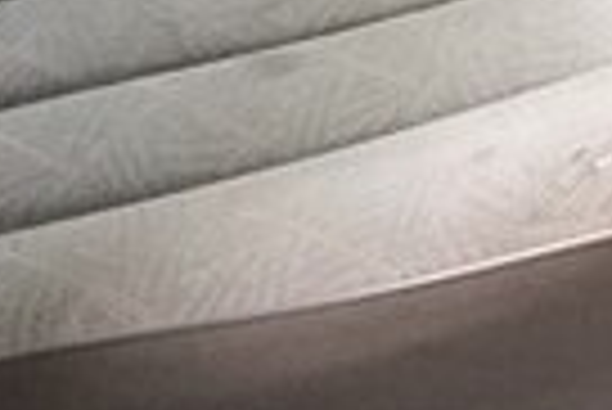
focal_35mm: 146
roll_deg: -7.5
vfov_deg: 8.6
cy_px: -579
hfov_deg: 13.2
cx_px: 945
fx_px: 2485
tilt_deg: -23.7
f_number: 2.2
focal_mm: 4.15
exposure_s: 1/33
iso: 80
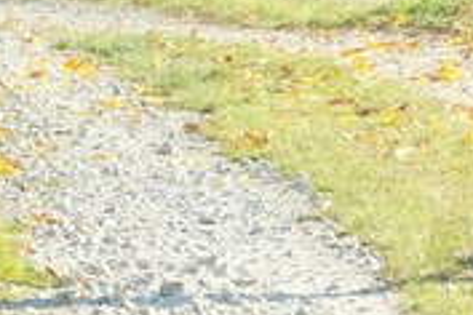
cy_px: -251
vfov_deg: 2.2
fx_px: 8343
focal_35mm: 635
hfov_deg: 3.2
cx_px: 866
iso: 400
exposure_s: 1/320
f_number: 5.6
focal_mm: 100
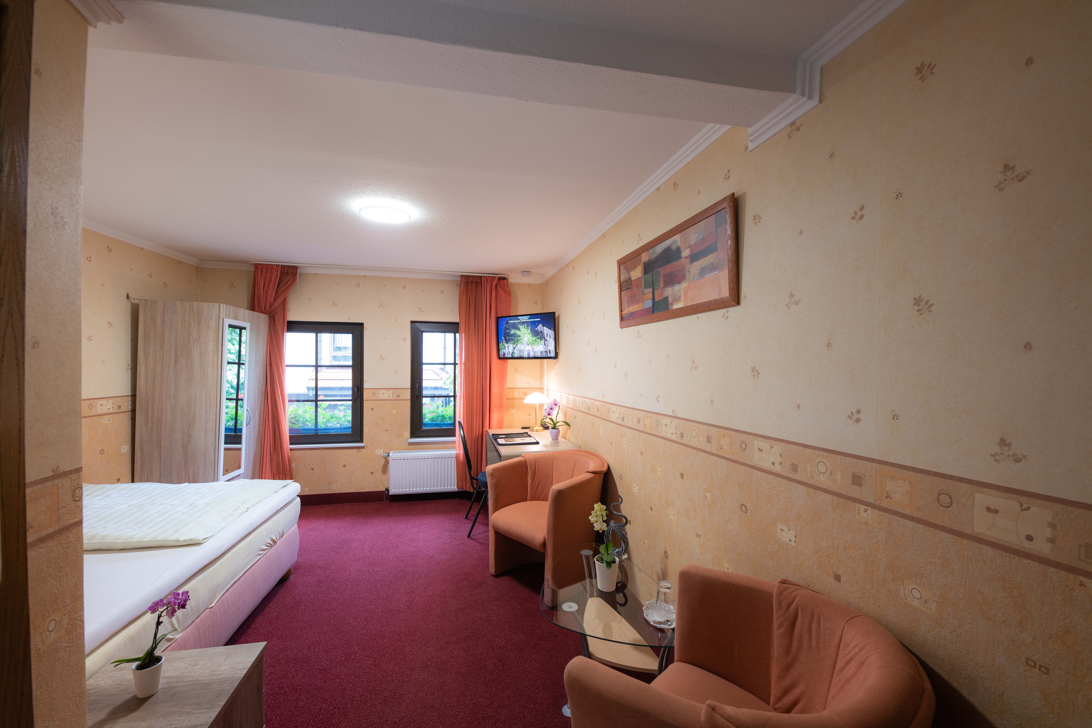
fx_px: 425
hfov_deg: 104.3
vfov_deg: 81.2
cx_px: 546
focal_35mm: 14
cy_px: 364
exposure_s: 1/1.67
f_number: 6.3
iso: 80
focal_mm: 14
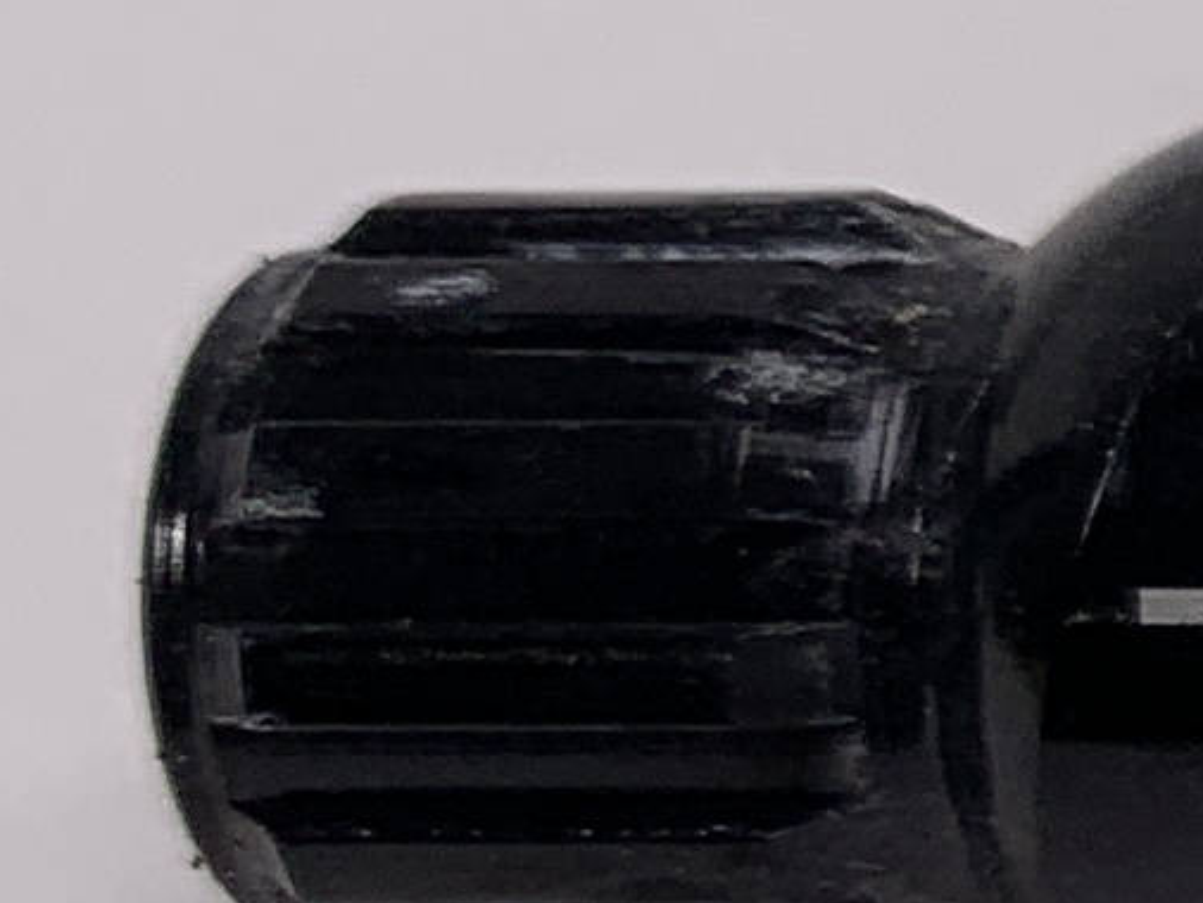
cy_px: 604
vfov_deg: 7.2
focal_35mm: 207
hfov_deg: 7.8
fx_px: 7197
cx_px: 4042
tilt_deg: -50.3
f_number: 1.8
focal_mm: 4.25
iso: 25
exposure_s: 1/359
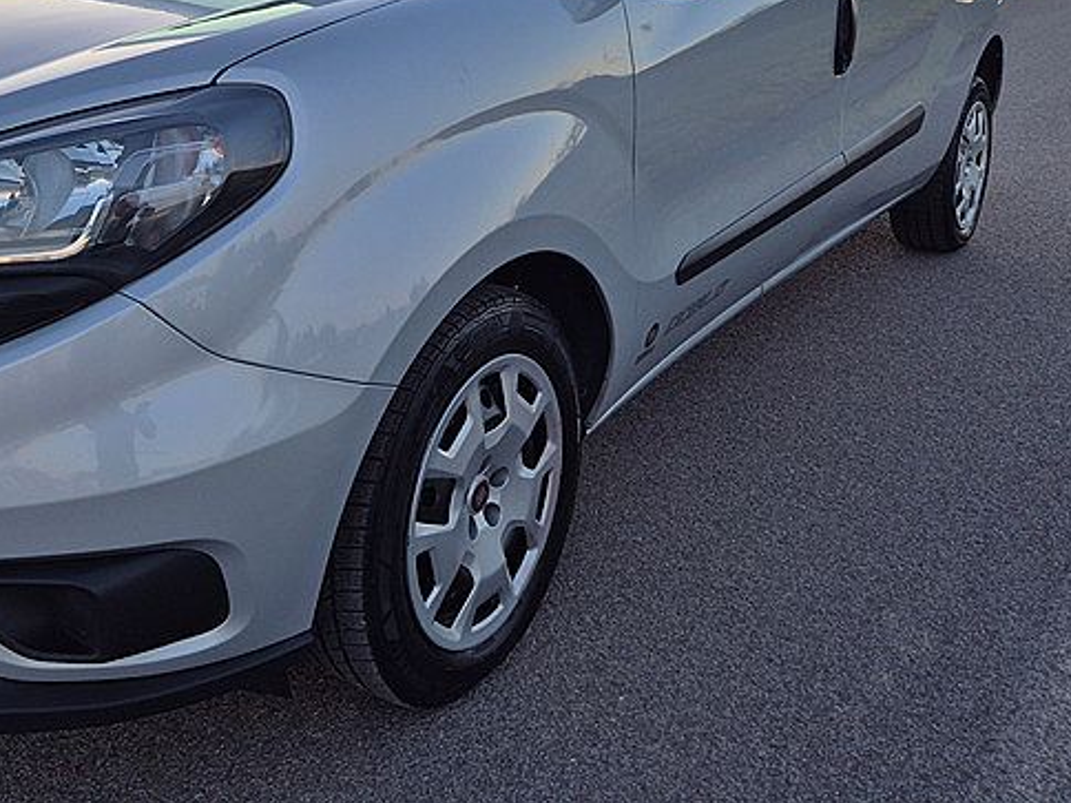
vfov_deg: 36.2
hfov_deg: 48.0
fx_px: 1176
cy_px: 142
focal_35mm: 38
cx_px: 336
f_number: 1.8
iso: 25
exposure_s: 1/546
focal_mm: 5.4
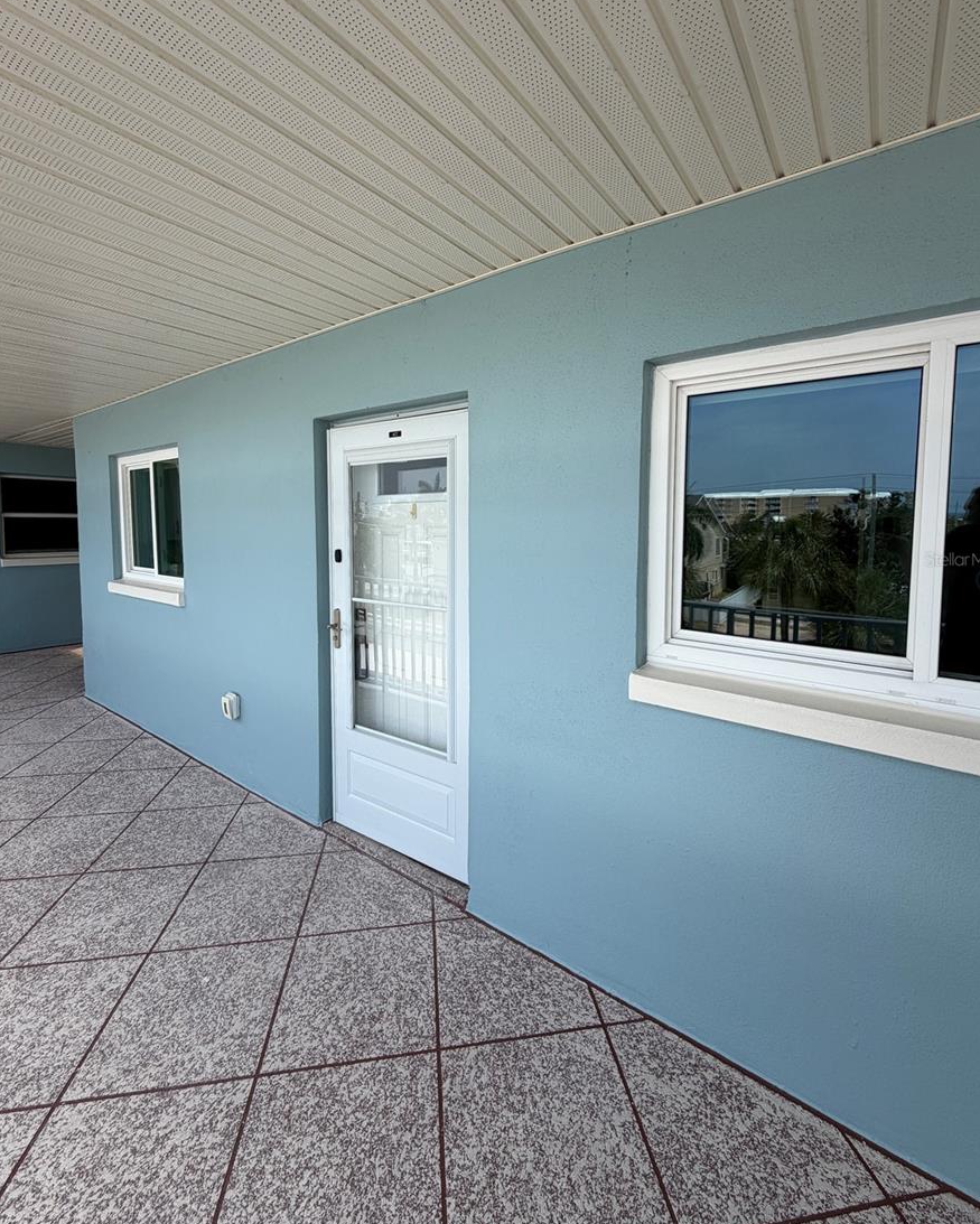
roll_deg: -0.4
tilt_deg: -4.6
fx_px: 544
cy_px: 559
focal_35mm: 15
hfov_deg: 84.1
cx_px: 501
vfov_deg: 96.5
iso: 32
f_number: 2.2
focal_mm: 2.22
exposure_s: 1/770
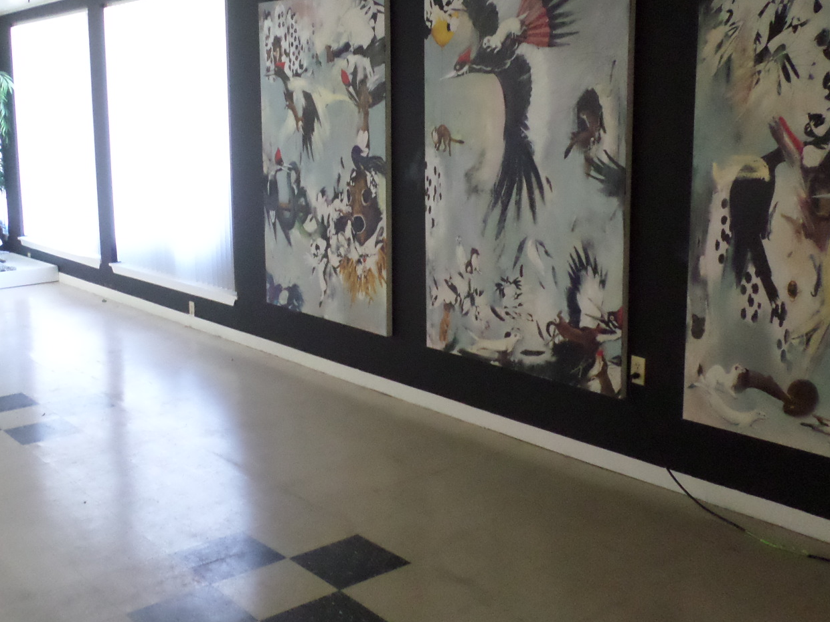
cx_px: 353
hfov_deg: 46.6
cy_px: 265
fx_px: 959
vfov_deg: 35.9
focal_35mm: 40
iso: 400
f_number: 2.5
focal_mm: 4.5
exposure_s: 1/30
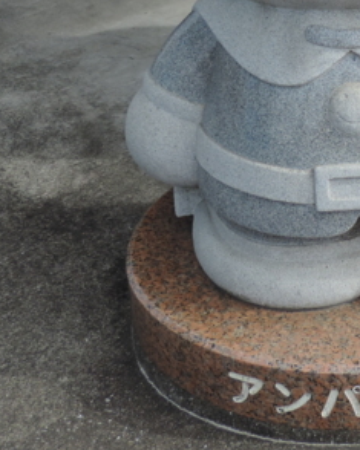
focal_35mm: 93
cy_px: 18
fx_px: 1239
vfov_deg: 20.1
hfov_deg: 16.2
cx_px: 372
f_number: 3.3
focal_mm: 6.2
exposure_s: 1/640
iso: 80
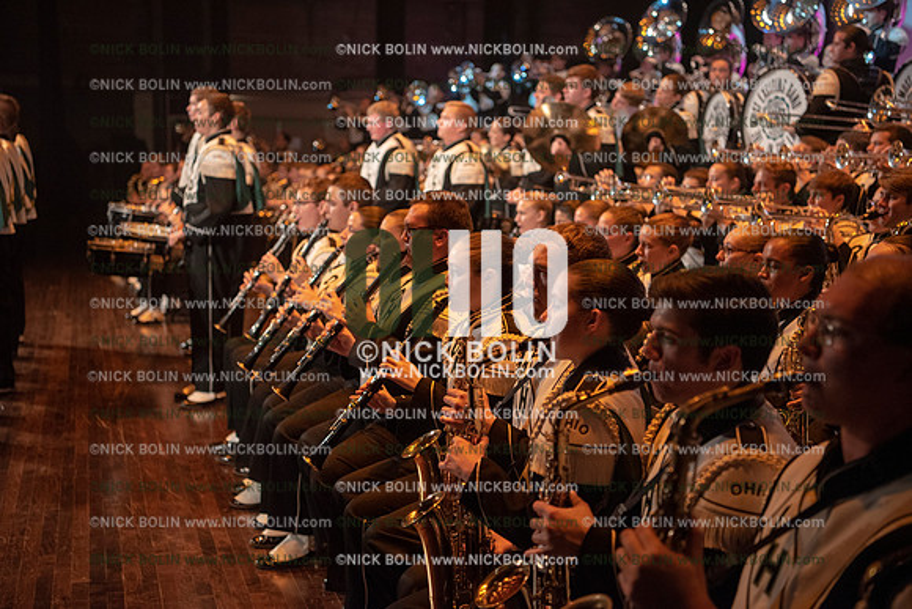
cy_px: 304
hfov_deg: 39.6
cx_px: 456
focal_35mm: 50
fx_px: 1267
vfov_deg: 27.0
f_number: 2.8
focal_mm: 50
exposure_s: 1/200
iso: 2000
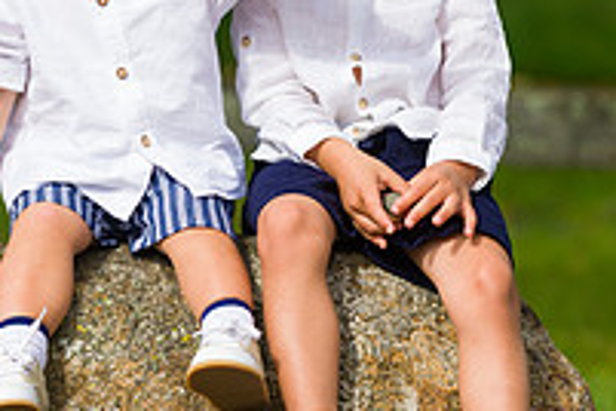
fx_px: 6160
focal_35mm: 360
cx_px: 218
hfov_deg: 5.7
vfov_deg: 3.8
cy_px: 23
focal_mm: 125
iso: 200
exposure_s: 1/1000
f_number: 4
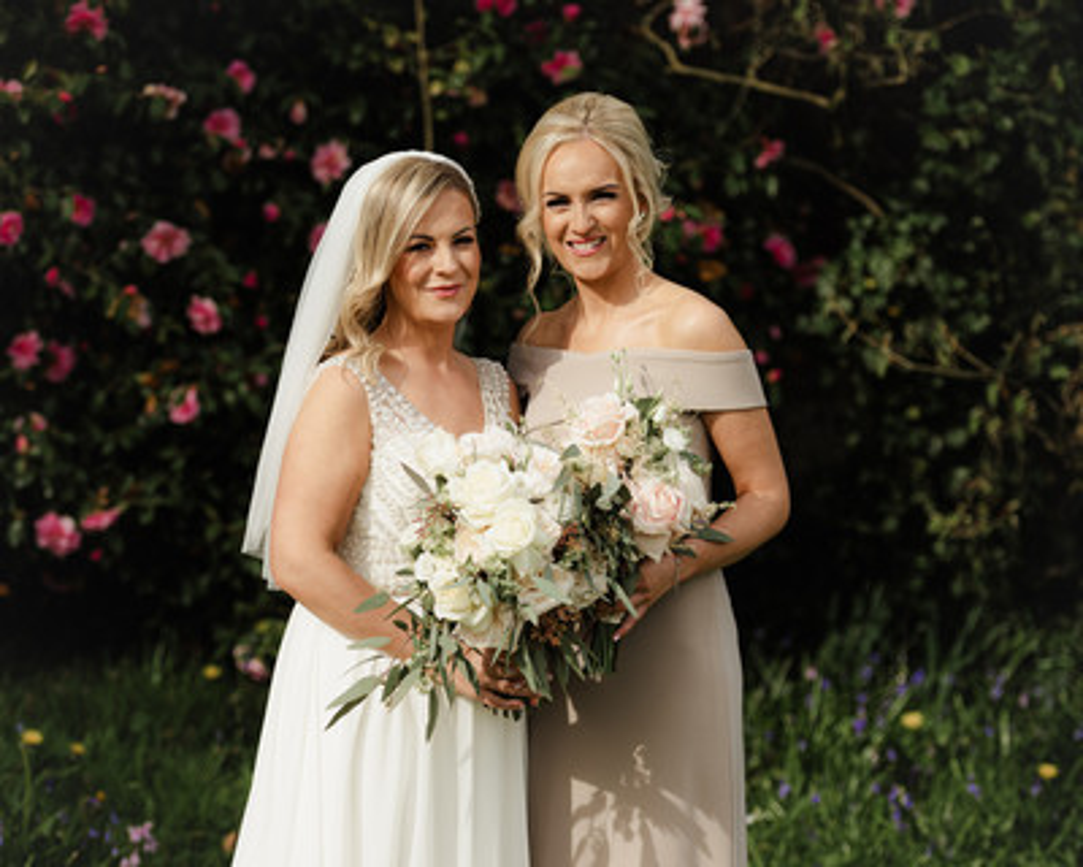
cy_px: 434
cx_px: 542
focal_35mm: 107
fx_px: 3429
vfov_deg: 14.4
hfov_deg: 17.9
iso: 160
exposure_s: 1/1600
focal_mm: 95
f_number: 2.8
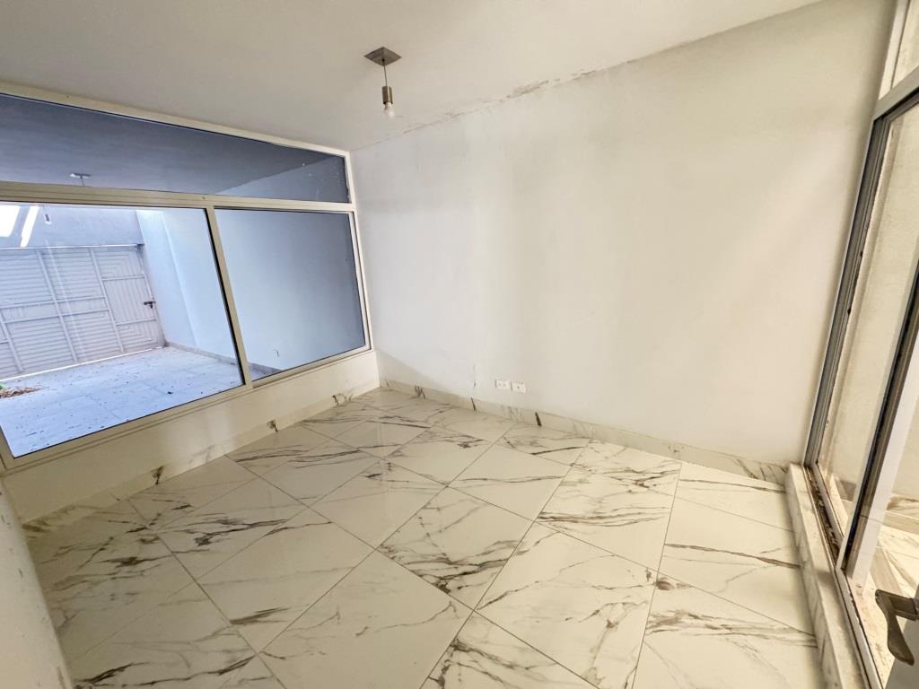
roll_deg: +4.7
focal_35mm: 14
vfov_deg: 85.7
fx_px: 372
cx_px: 460
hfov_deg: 102.1
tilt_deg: -14.8
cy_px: 344
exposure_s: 1/60
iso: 640
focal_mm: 2.22
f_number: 2.2
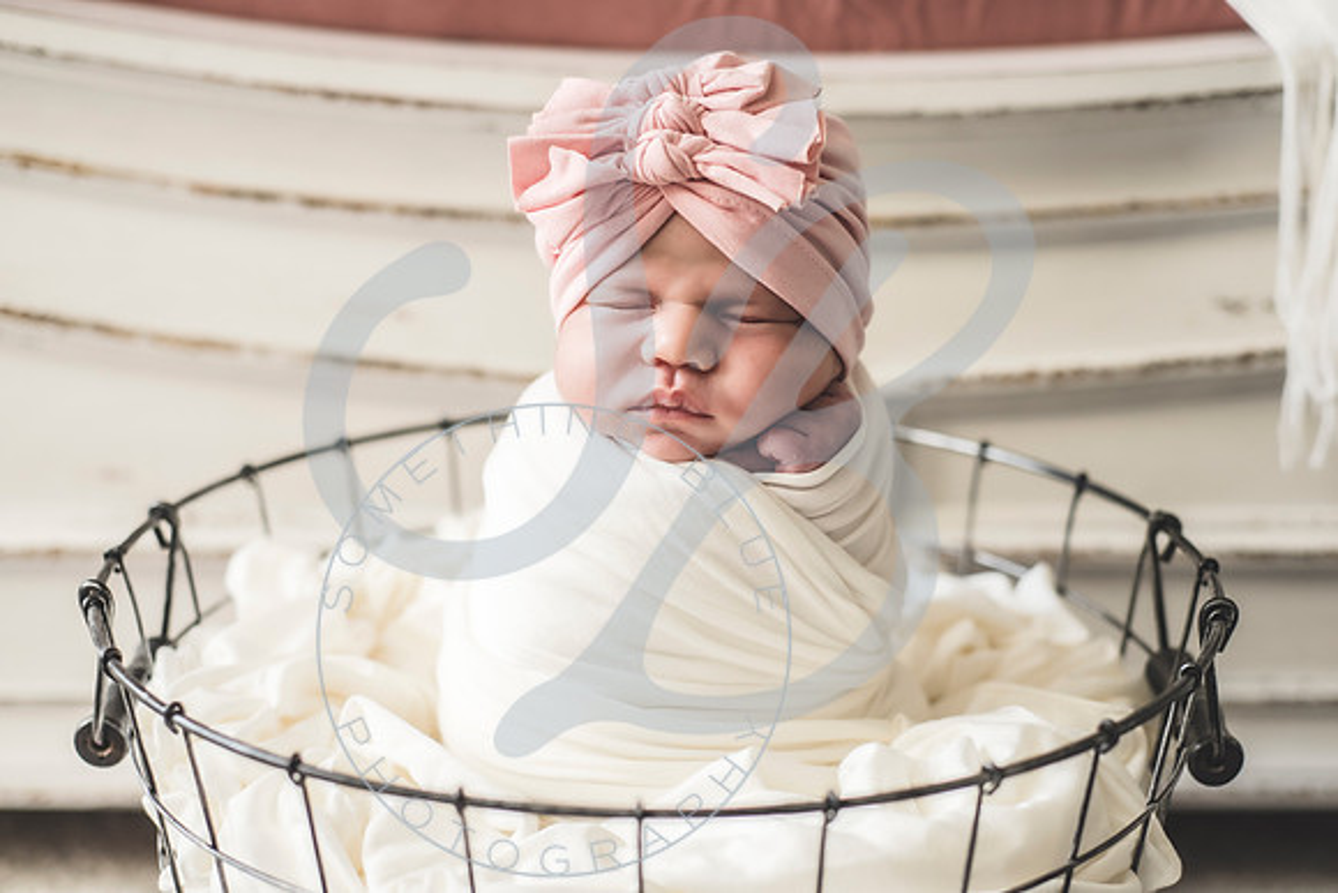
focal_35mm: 50
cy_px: 446
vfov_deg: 27.0
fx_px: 1859
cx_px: 669
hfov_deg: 39.6
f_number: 2.8
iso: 1000
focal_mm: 50
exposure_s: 1/125
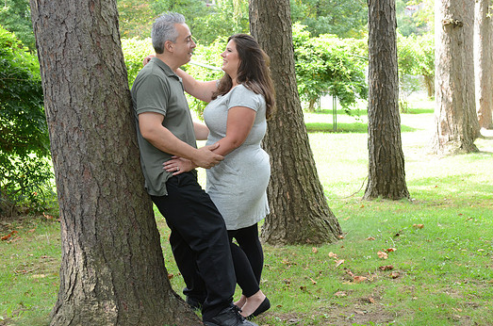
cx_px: 261
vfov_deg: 26.1
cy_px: 162
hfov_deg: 38.6
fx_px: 704
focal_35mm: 52
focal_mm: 31
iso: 500
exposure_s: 1/200
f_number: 4.5
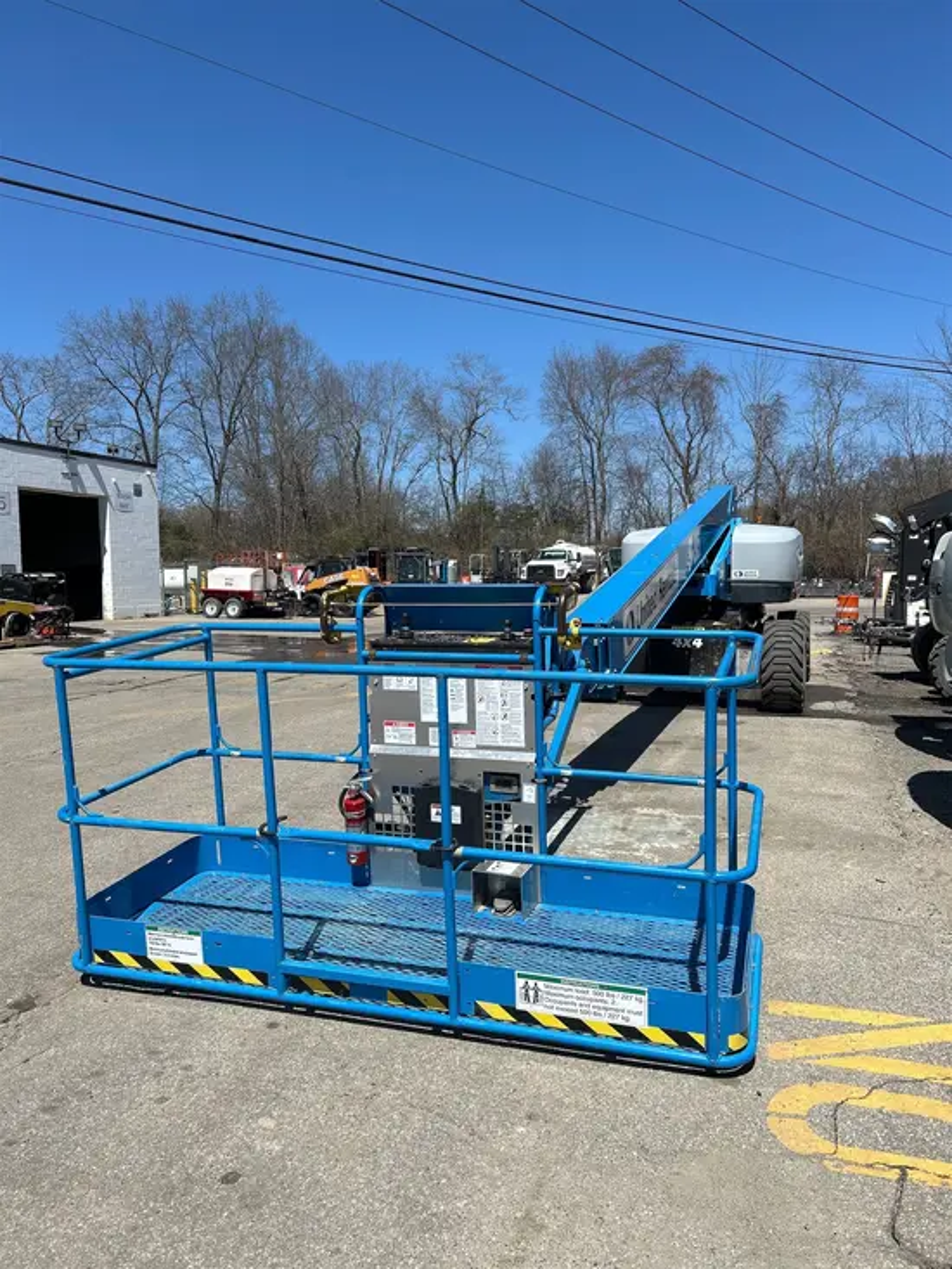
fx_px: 953
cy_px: 634
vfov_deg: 67.3
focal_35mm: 26
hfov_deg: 53.1
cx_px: 476
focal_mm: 5.7
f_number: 1.5
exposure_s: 1/5319
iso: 50
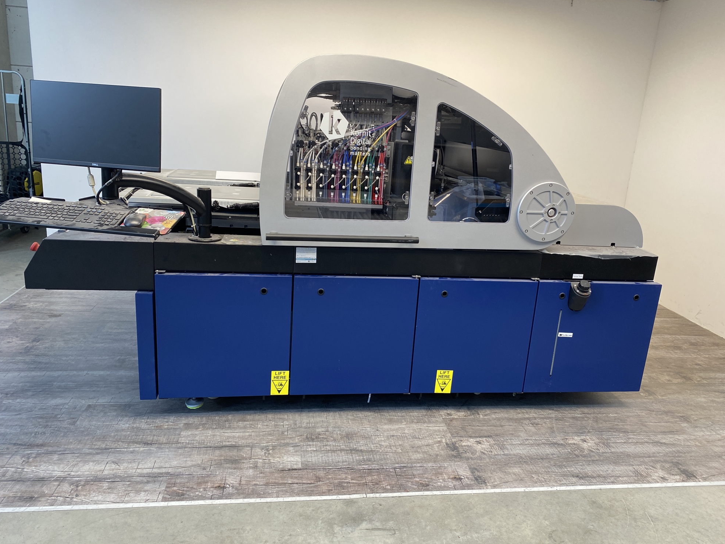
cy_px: 267
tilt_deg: -14.6
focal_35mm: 27
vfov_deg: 51.4
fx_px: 565
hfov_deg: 65.3
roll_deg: -3.8
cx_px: 368
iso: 100
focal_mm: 4.25
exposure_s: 1/50
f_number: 1.8
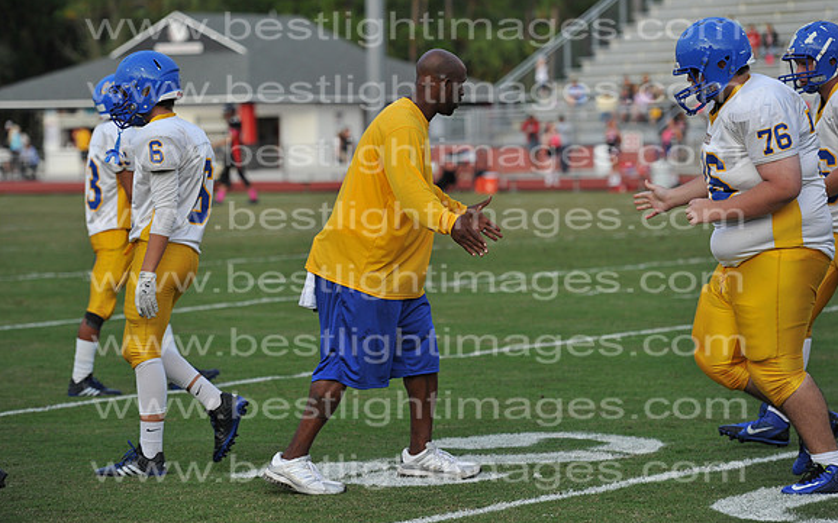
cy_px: 251
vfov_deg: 9.5
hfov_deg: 15.1
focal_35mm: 138
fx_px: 3151
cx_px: 419
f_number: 3.5
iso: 800
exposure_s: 1/2000
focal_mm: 135
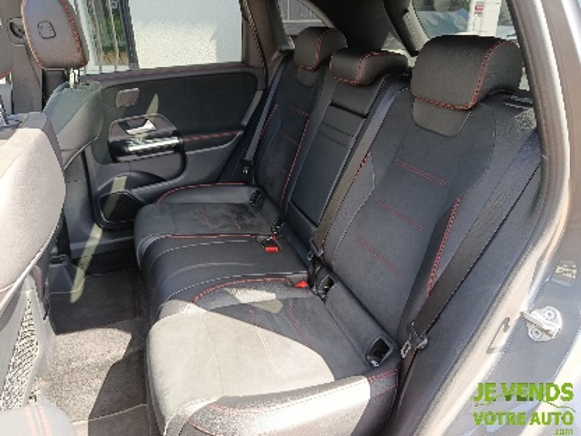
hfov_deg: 71.6
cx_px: 290
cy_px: 218
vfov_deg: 56.8
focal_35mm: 24
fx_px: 403
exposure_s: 1/100
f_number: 1.7
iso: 225
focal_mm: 5.24
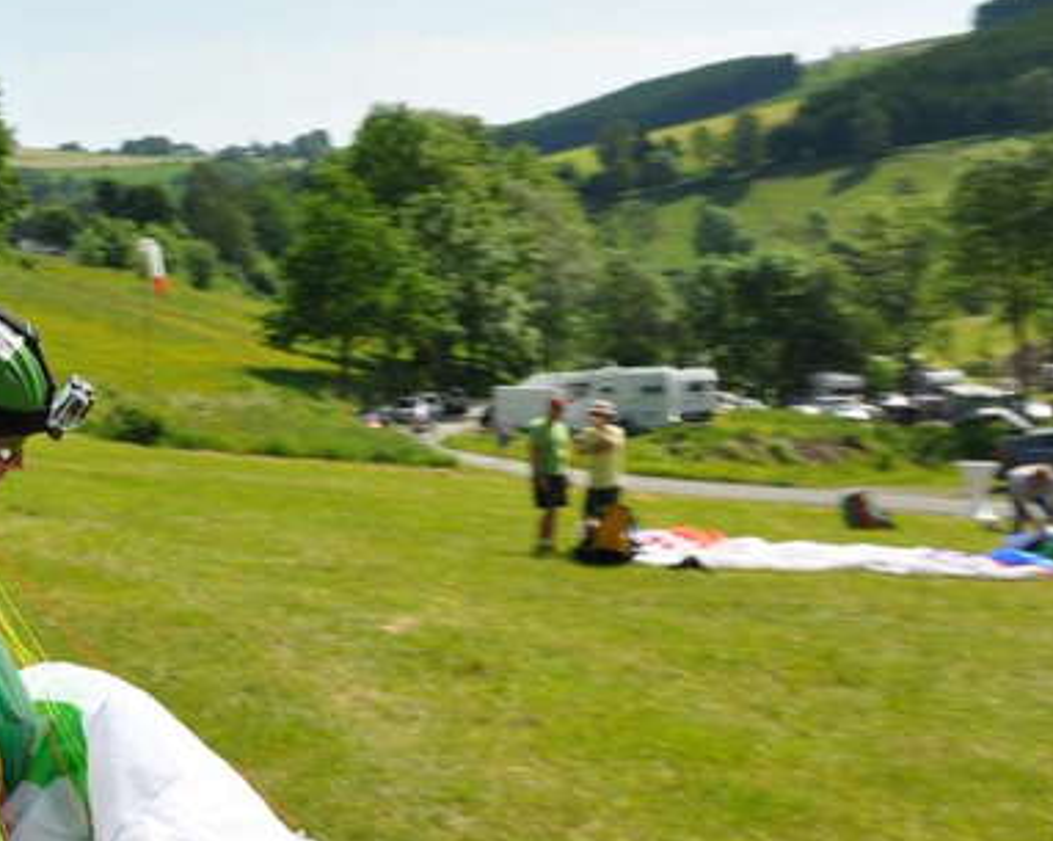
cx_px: 11
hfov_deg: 25.8
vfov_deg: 21.8
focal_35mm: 70
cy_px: 513
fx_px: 2180
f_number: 13
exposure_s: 1/160
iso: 200
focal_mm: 24
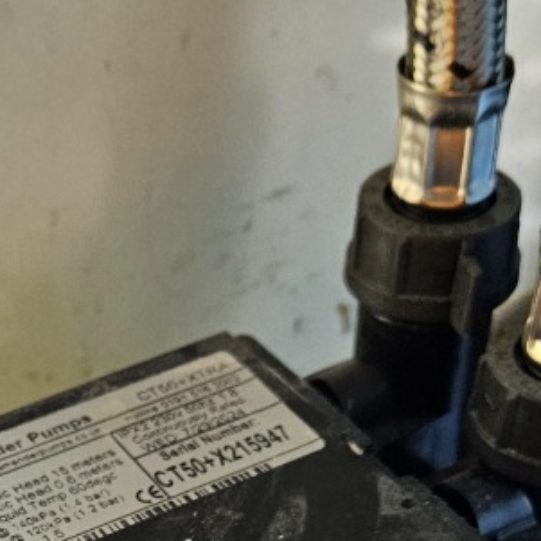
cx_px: 93
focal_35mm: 81
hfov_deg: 21.1
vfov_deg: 19.2
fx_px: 1432
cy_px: 769
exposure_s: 1/66
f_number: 1.8
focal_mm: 5.4
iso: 160
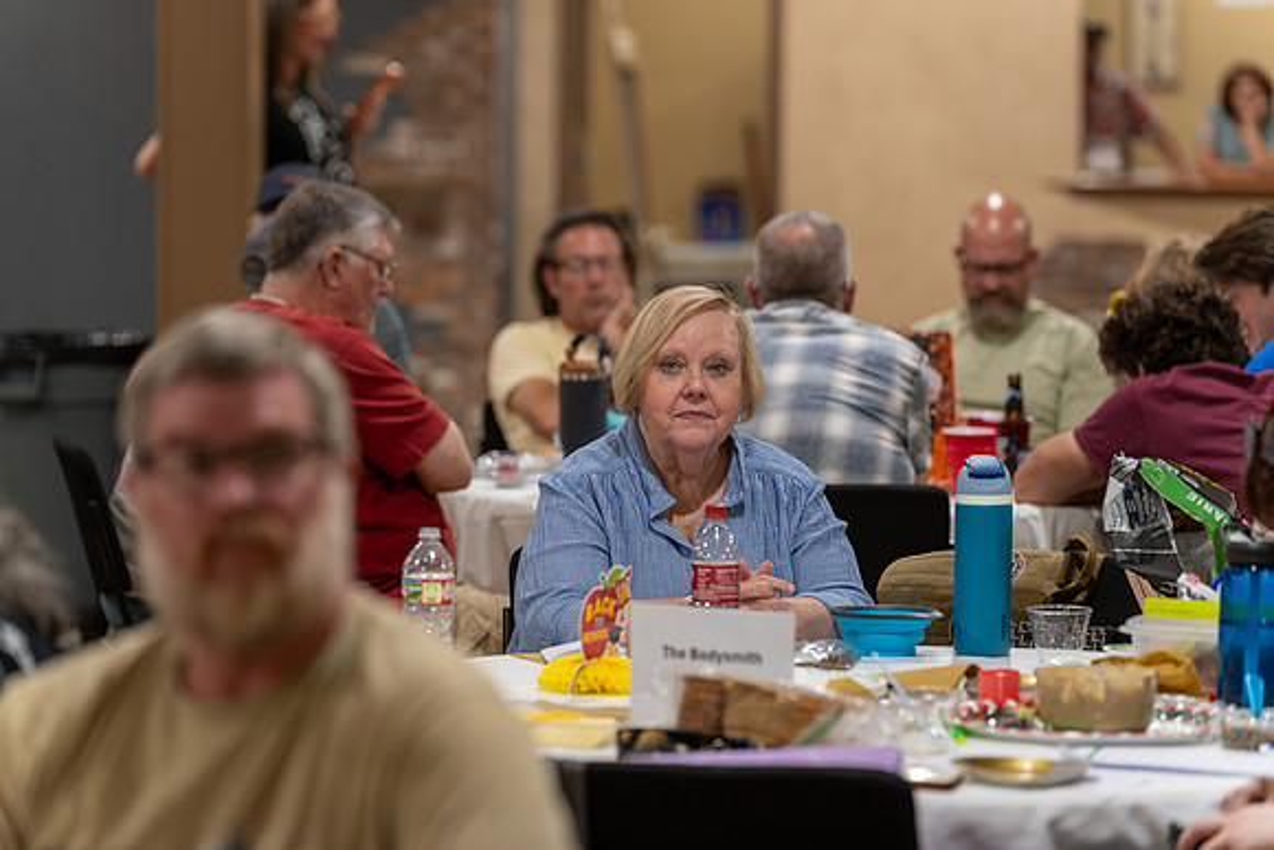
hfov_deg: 13.7
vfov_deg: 9.2
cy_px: 425
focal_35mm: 150
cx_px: 637
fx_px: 5309
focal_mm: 150
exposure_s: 1/400
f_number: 3.5
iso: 2000
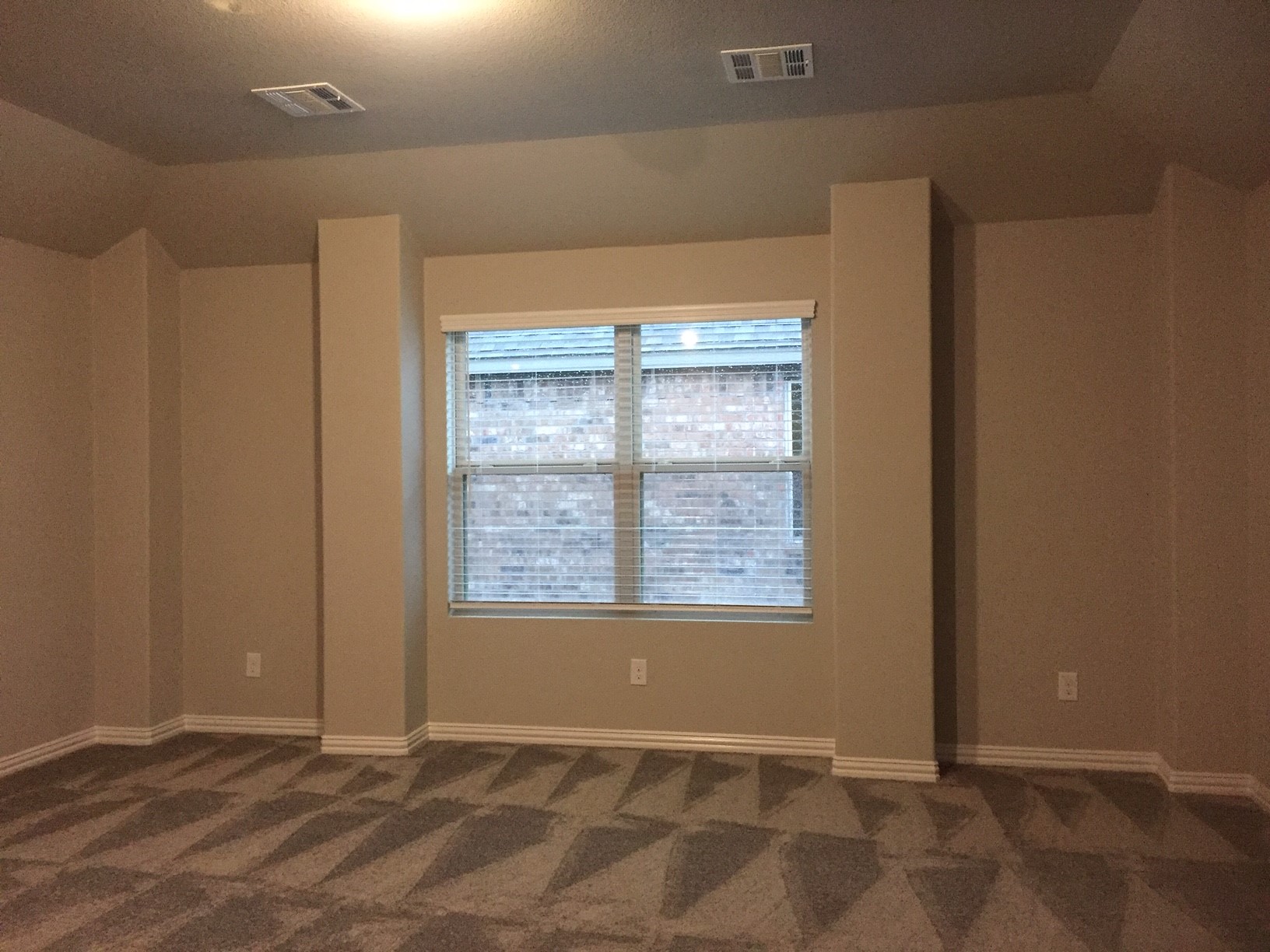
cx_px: 635
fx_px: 1064
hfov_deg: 61.7
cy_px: 476
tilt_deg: -1.6
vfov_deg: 48.2
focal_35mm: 29
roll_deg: +0.7
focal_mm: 4.15
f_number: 2.2
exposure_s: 1/30
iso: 250
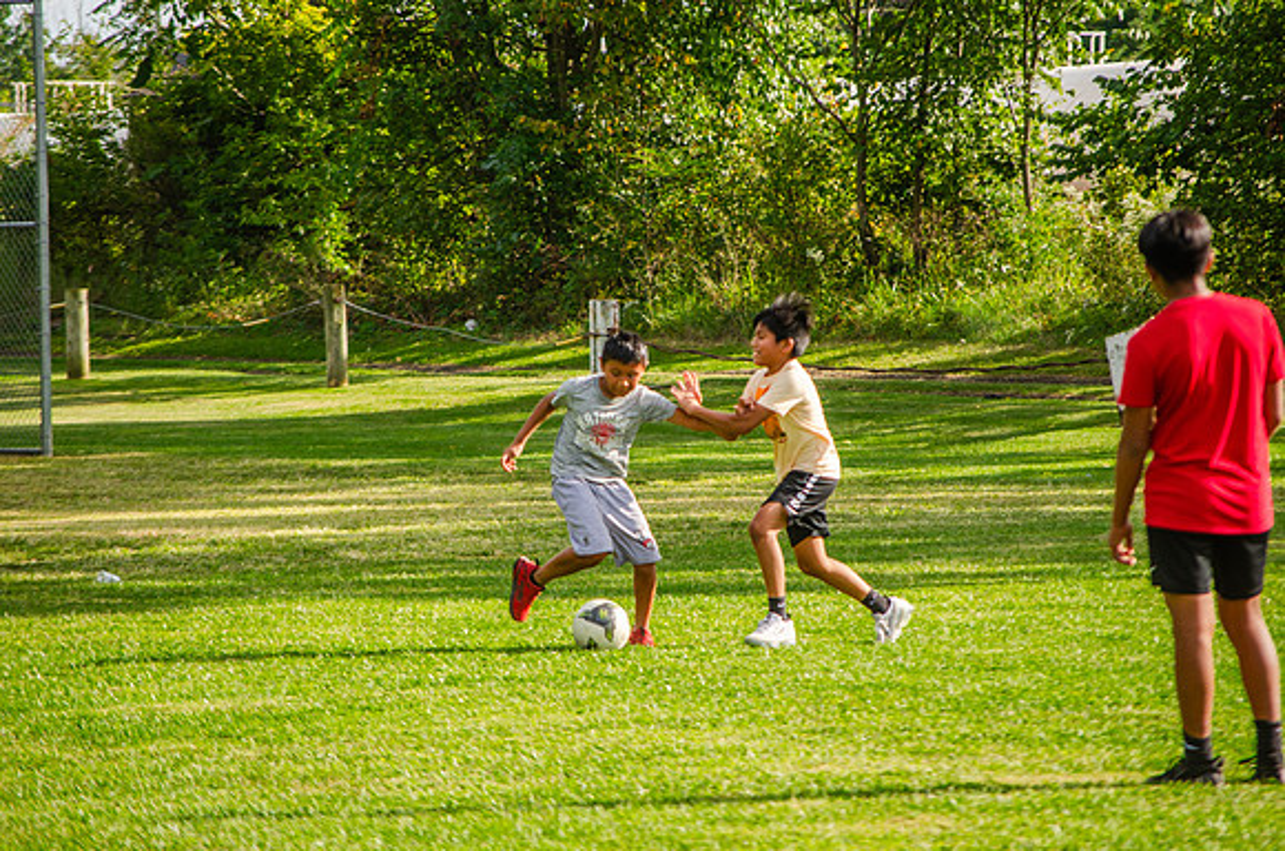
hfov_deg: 9.5
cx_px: 642
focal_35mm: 218
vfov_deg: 6.3
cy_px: 426
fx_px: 7747
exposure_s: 1/500
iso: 200
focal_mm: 145
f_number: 5.6
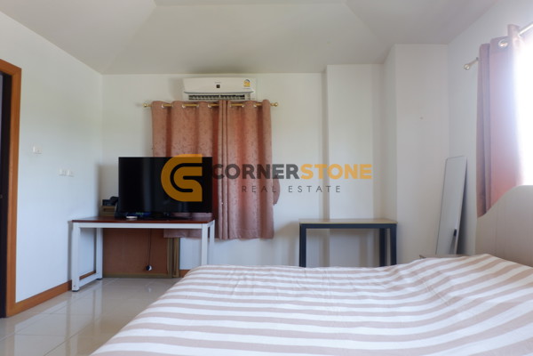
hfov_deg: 73.7
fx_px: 355
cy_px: 178
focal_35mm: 24
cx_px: 266
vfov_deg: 53.1
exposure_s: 1/25
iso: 200
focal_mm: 16
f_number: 3.5
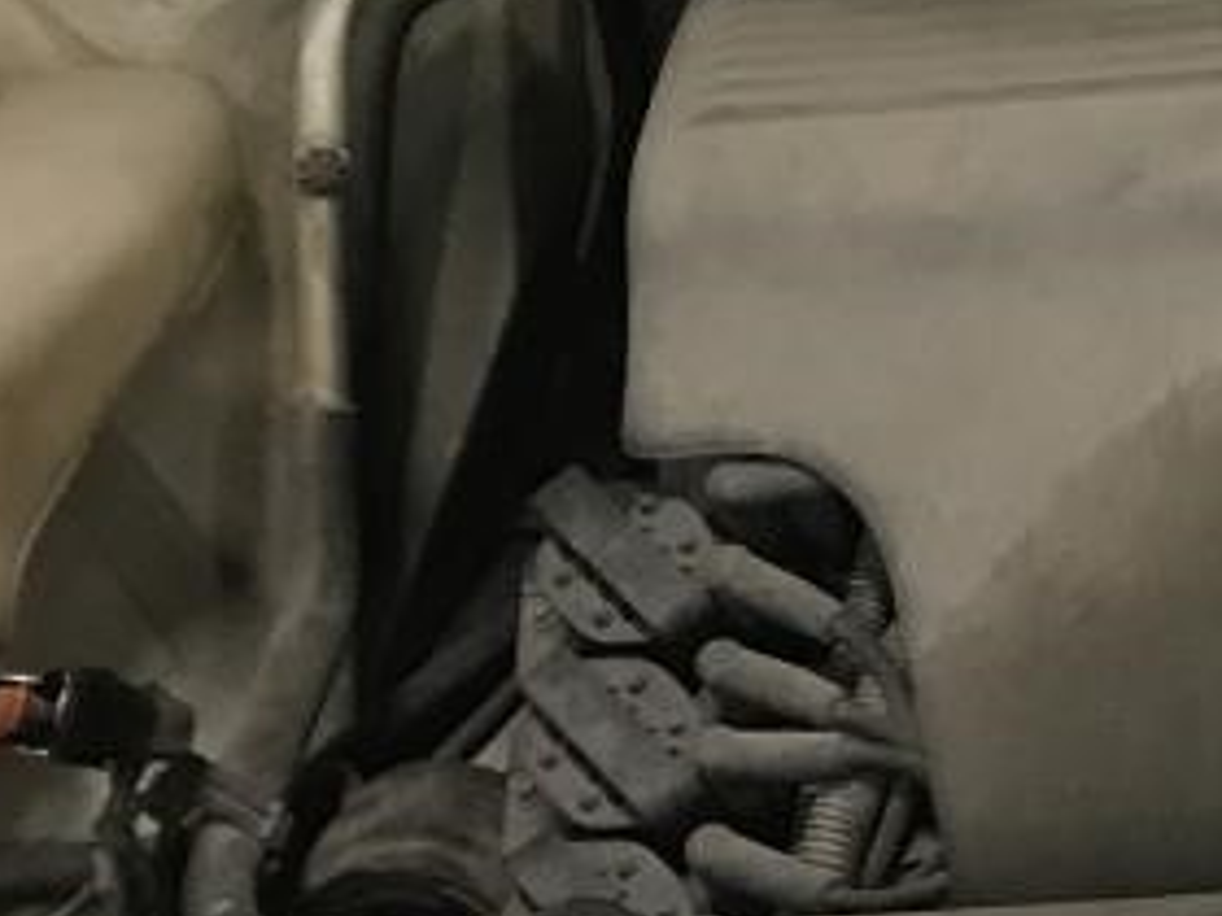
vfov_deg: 11.6
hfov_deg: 14.3
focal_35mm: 128
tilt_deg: -34.1
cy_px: 528
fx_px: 4519
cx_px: 1864
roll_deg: +5.6
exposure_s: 1/17
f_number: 1.8
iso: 40
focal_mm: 3.99
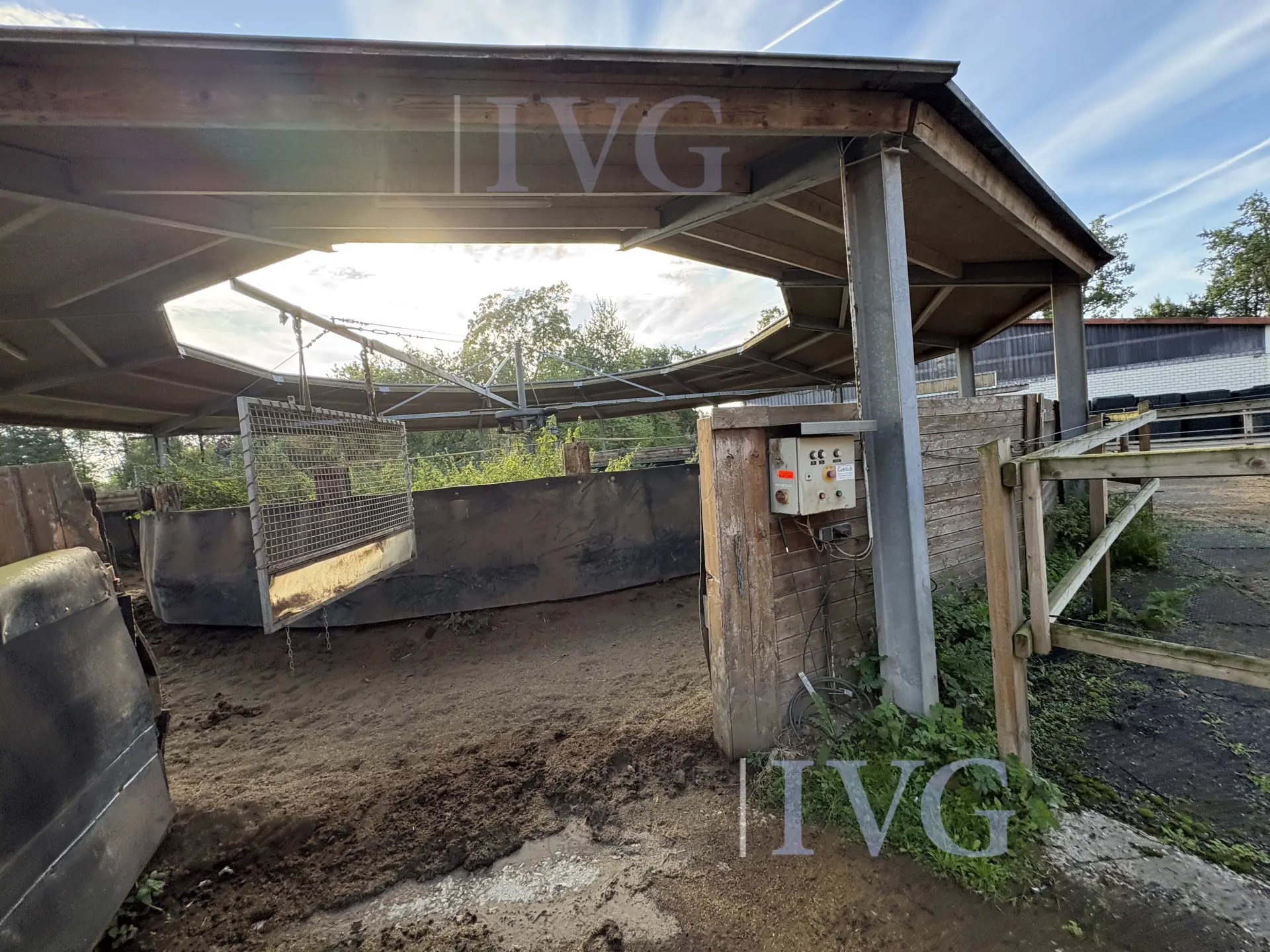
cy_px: 476
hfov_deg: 102.1
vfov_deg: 85.7
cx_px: 635
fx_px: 514
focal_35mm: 14
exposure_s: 1/233
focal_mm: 2.22
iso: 64
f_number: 2.2
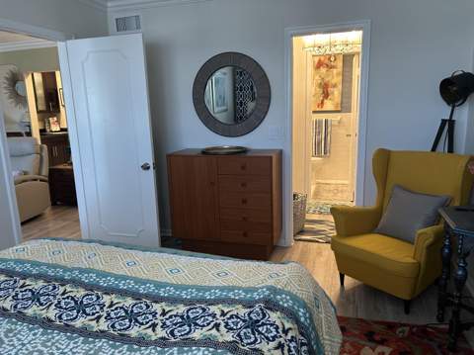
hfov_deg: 67.4
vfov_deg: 53.0
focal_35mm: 26
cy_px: 178
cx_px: 237
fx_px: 356
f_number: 1.5
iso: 200
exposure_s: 1/60
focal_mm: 5.7
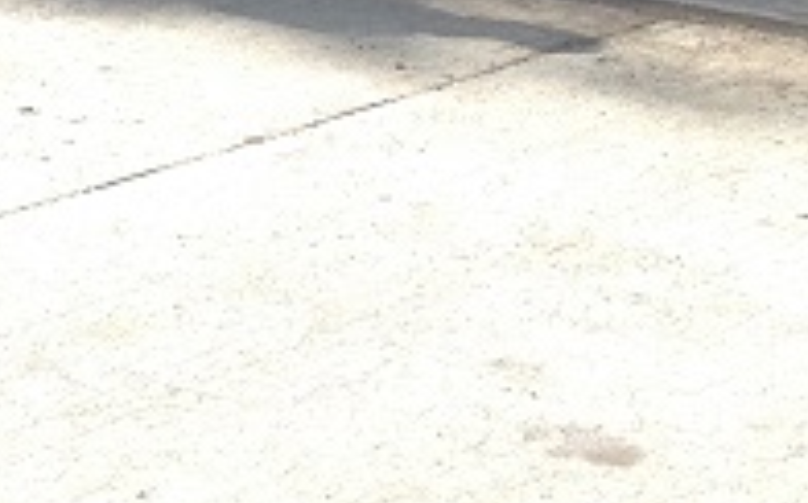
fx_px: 3145
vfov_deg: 8.6
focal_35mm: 143
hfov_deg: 14.6
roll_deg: -2.6
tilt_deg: -1.1
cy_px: -573
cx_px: 371
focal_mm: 4.12
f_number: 2.4
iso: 50
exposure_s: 1/516
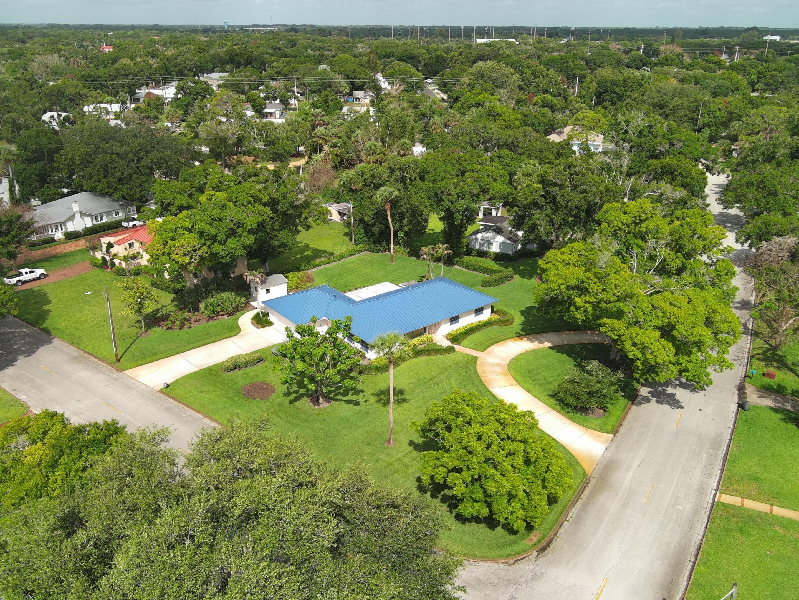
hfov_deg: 63.4
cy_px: 300
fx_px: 646
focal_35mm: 28
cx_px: 400
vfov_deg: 49.7
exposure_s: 1/675
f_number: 2.8
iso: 100
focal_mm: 10.6
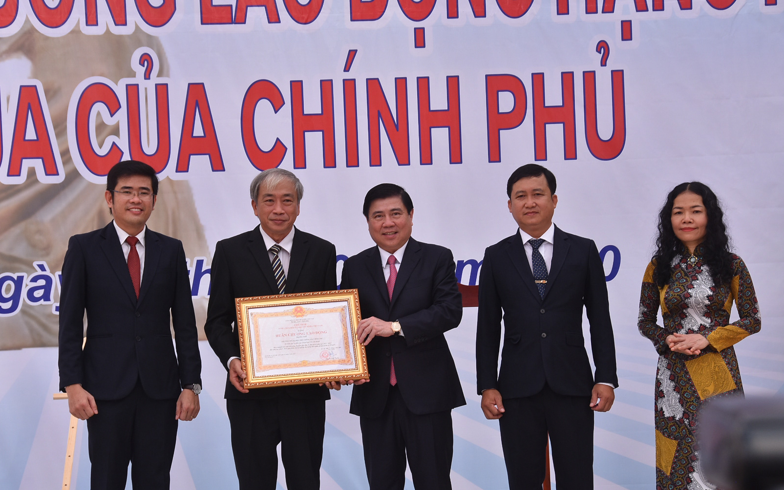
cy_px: 246
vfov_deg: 12.1
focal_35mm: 108
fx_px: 2308
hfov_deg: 19.3
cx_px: 389
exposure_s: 1/200
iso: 200
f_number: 9
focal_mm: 70
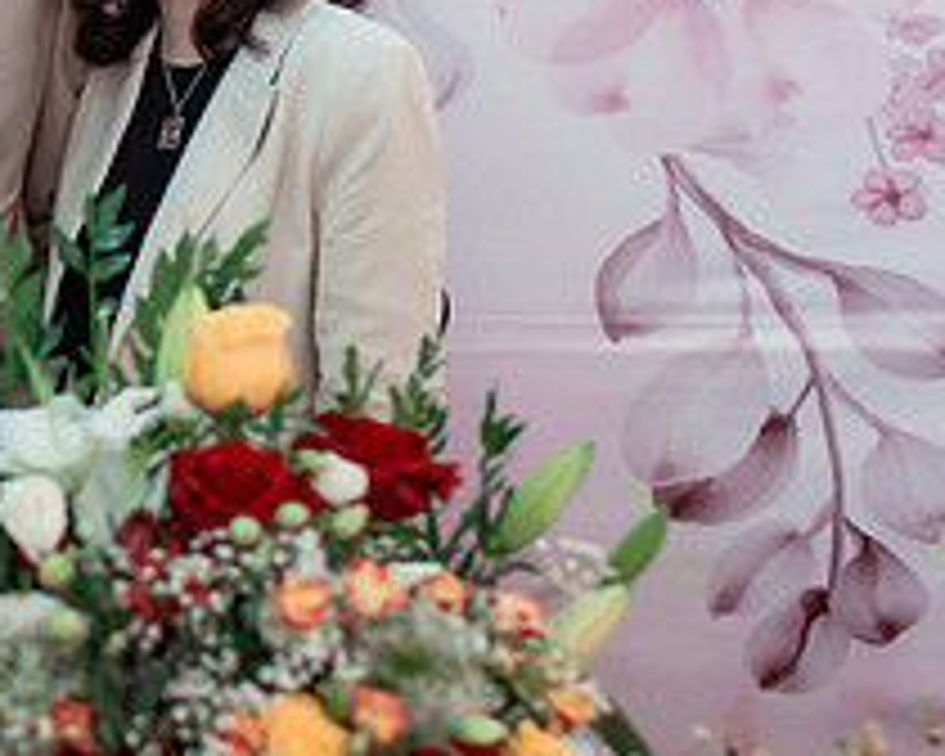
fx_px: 2657
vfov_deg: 16.2
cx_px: -201
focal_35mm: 95
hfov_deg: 19.0
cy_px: 268
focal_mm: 35
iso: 1000
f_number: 2.8
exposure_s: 1/250
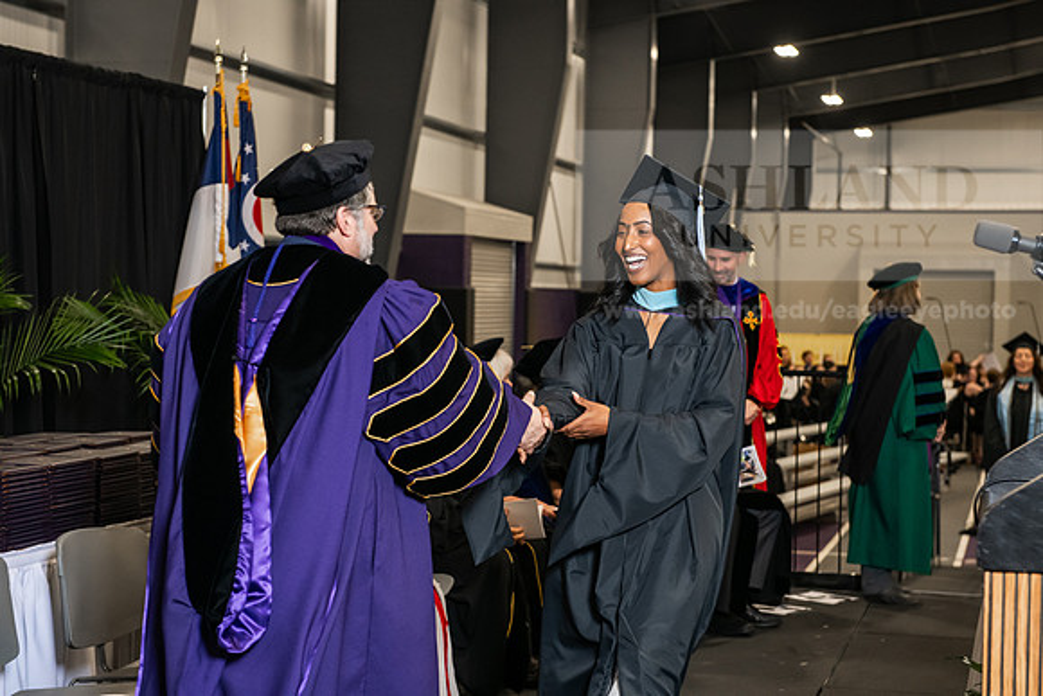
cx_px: 522
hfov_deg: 28.8
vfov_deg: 19.5
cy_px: 348
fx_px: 2028
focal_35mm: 70
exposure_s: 1/200
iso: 2000
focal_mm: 70
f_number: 5
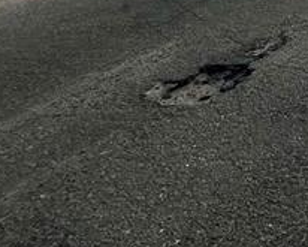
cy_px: -214
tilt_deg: +3.7
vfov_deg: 18.3
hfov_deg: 19.6
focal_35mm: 63
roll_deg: +0.0
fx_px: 575
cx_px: 591
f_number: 1.8
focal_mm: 1.57
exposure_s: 1/5814
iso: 32
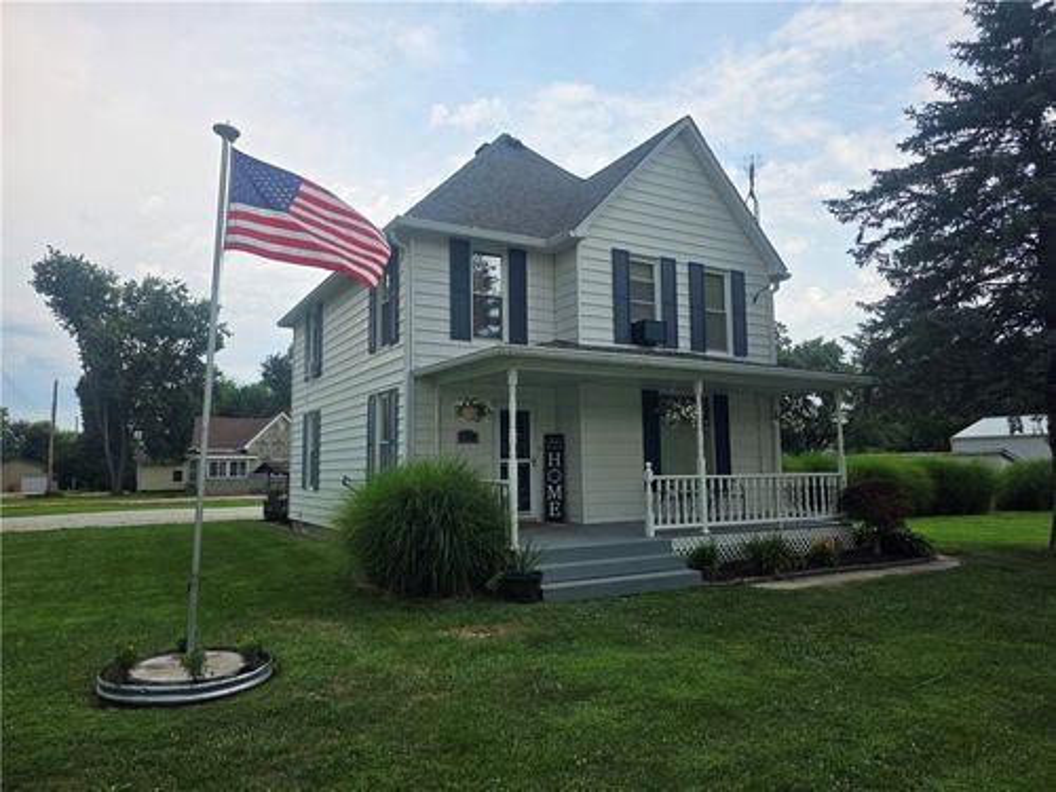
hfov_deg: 73.9
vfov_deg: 58.9
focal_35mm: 23
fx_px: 702
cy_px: 396
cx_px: 528
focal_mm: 6.3
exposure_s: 1/2391
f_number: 1.7
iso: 80
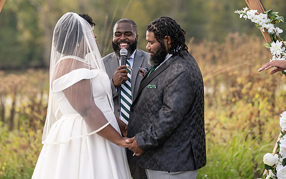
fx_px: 1950
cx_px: 129
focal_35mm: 250
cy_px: 59
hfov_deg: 8.4
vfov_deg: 5.3
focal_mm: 189
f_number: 4
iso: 100
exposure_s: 1/160
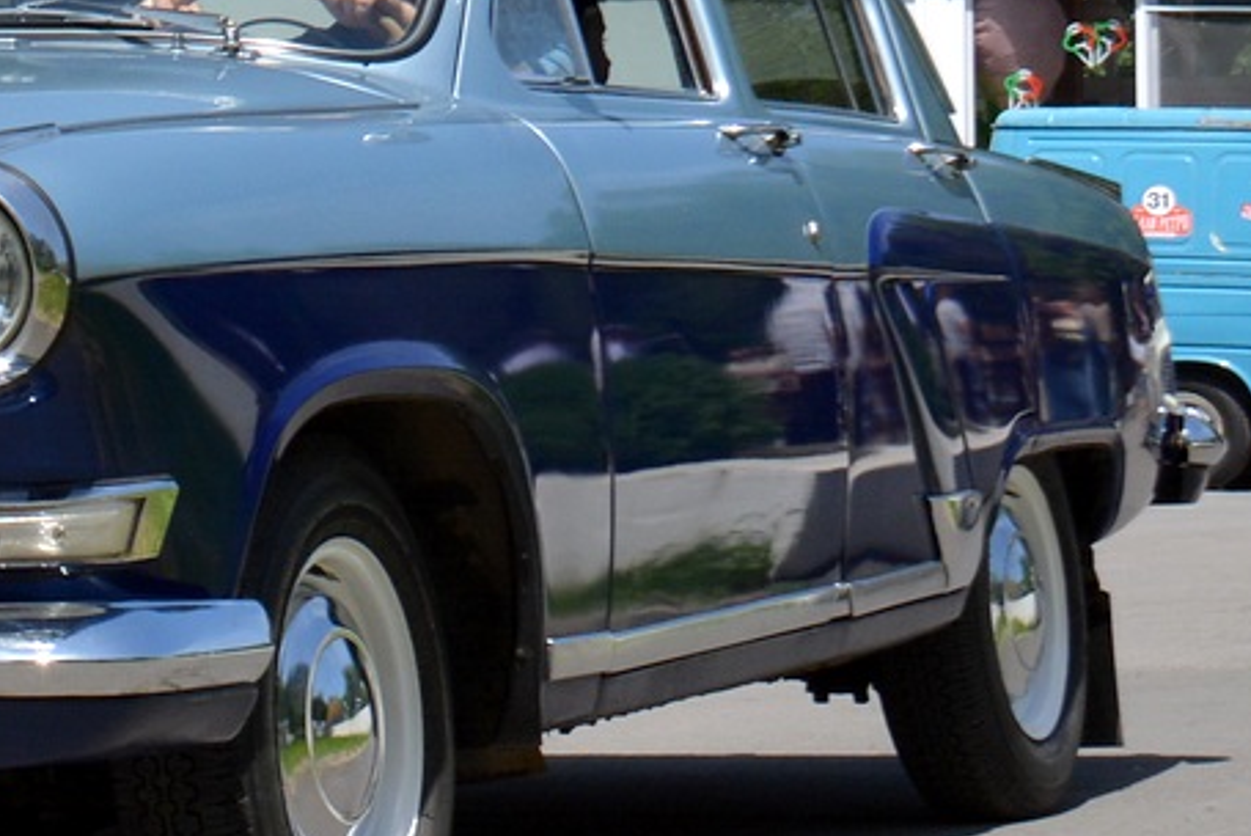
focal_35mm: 158
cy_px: -66
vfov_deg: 8.6
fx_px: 5494
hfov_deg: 12.3
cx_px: -652
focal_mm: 32
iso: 400
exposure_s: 1/2000
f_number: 7.1
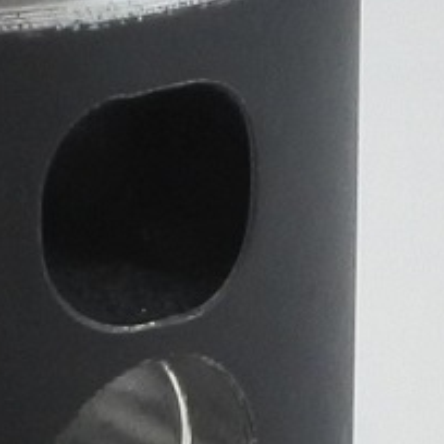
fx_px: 5006
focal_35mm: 345
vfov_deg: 5.1
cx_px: -178
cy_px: 452
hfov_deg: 5.0
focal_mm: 16.1
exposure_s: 1/125
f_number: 4.5
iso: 400
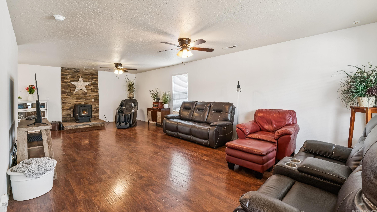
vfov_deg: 63.5
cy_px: 97
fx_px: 171
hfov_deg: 95.6
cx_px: 190
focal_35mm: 17
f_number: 13
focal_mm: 16.1
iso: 400
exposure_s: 1/4
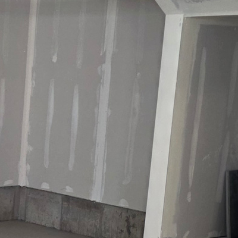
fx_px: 809
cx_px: -127
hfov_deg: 15.4
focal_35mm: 104
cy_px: 215
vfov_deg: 16.5
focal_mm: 6.3
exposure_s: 1/120
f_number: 1.7
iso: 160
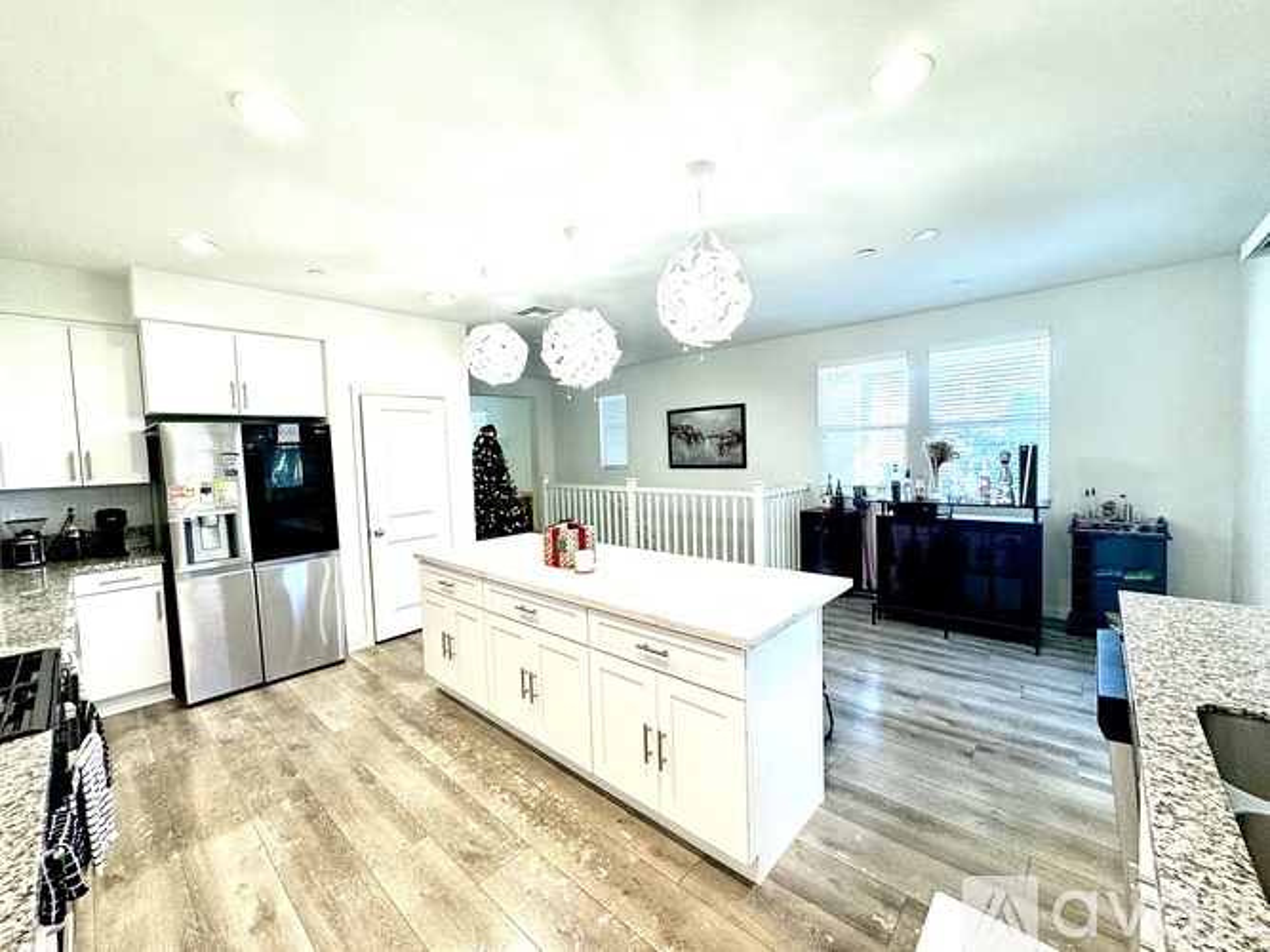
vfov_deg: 85.7
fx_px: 514
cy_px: 476
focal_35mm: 14
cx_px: 635
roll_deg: +1.7
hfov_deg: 102.1
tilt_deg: -1.4
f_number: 2.2
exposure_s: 1/120
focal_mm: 2.22
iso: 160
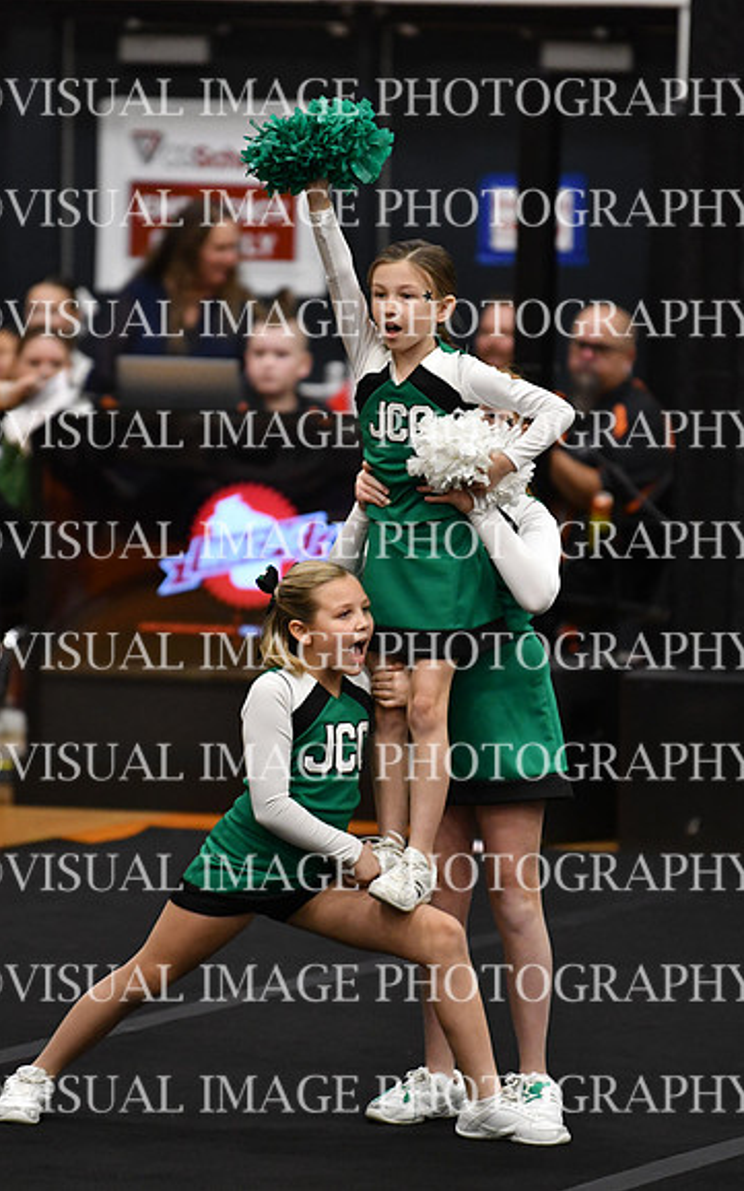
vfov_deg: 6.8
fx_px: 9965
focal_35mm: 307
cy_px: 596
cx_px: 362
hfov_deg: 4.3
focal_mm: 200
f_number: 2.8
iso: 4000
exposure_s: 1/800
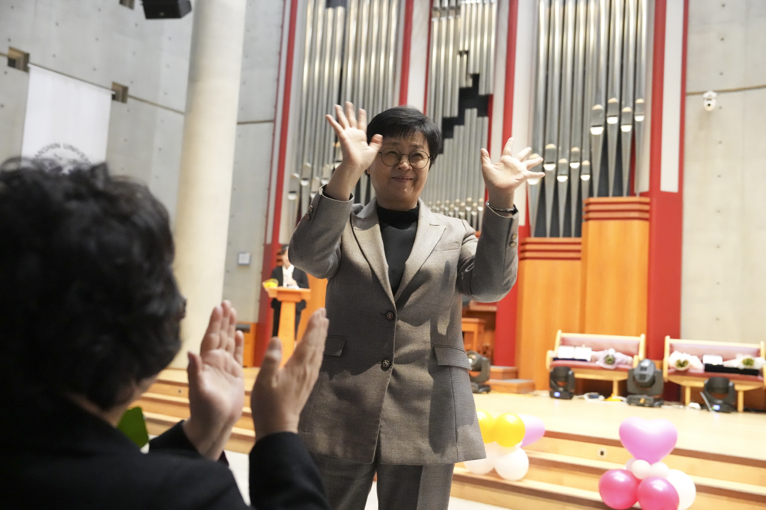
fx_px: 787
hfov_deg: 51.9
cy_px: 255
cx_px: 383
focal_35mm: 37
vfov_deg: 35.9
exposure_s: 1/160
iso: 12800
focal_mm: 37
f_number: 4
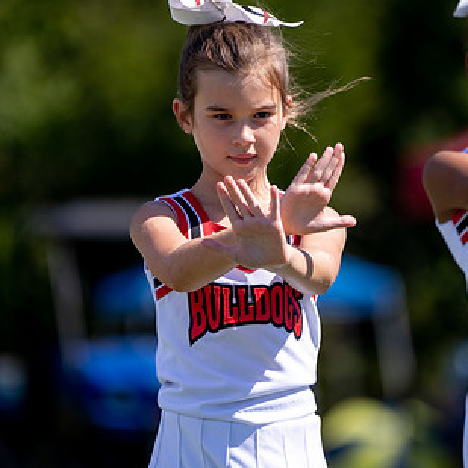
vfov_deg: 2.3
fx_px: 11579
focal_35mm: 757
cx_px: 277
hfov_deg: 2.3
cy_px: 205
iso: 200
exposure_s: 1/1250
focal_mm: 400
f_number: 5.6
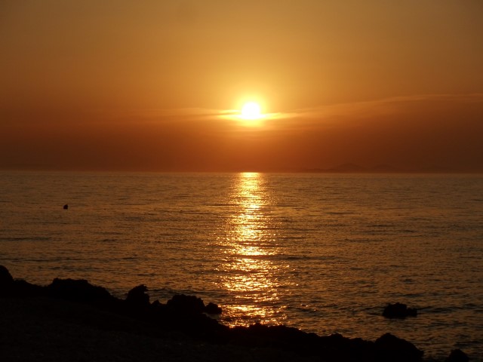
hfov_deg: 14.1
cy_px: 181
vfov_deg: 10.6
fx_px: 1953
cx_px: 242
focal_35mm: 140
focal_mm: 19.11
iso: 80
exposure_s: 1/500
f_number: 10
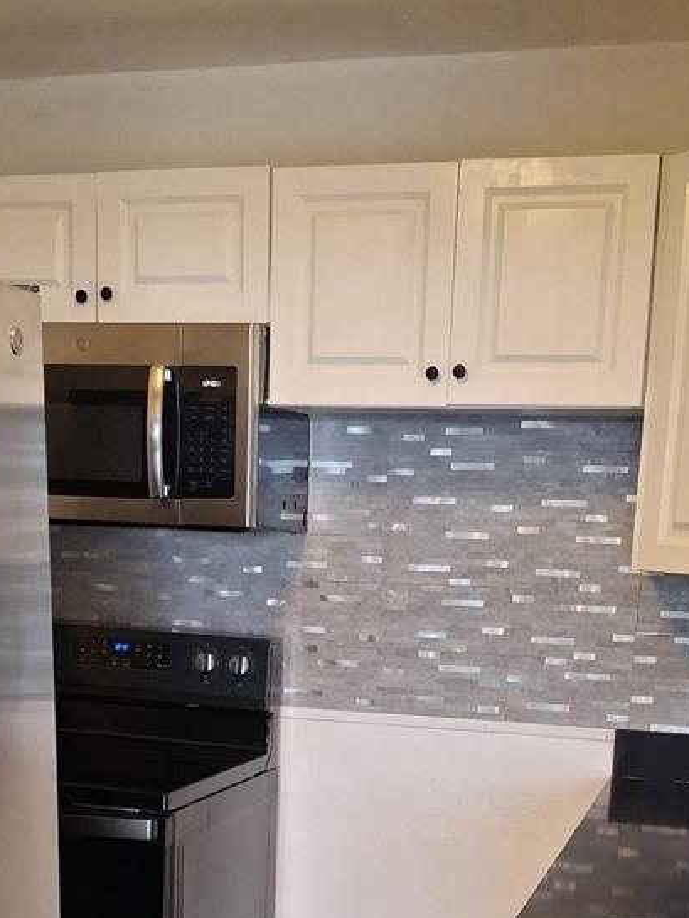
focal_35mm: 55
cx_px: 310
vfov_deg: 33.4
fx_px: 1459
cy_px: 792
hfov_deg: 26.6
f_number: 1.8
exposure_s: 1/100
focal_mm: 4.69
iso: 125
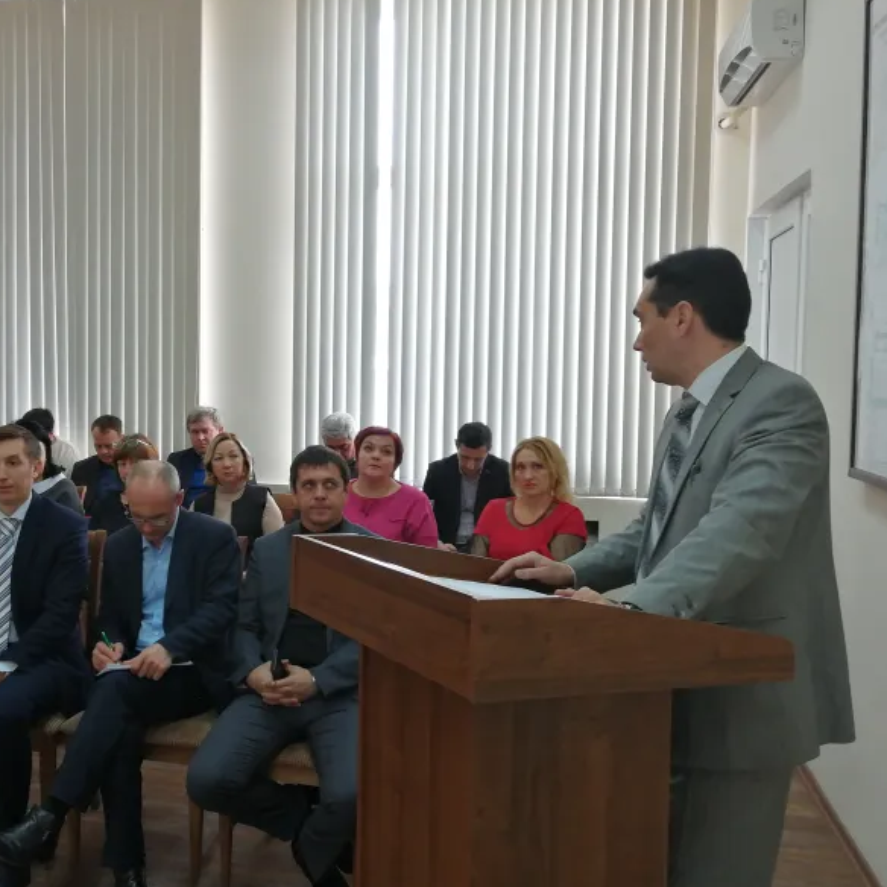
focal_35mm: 37
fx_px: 1073
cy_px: 426
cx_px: 274
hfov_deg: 44.1
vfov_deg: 44.9
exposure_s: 1/50
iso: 100
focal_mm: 3.96
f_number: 1.8
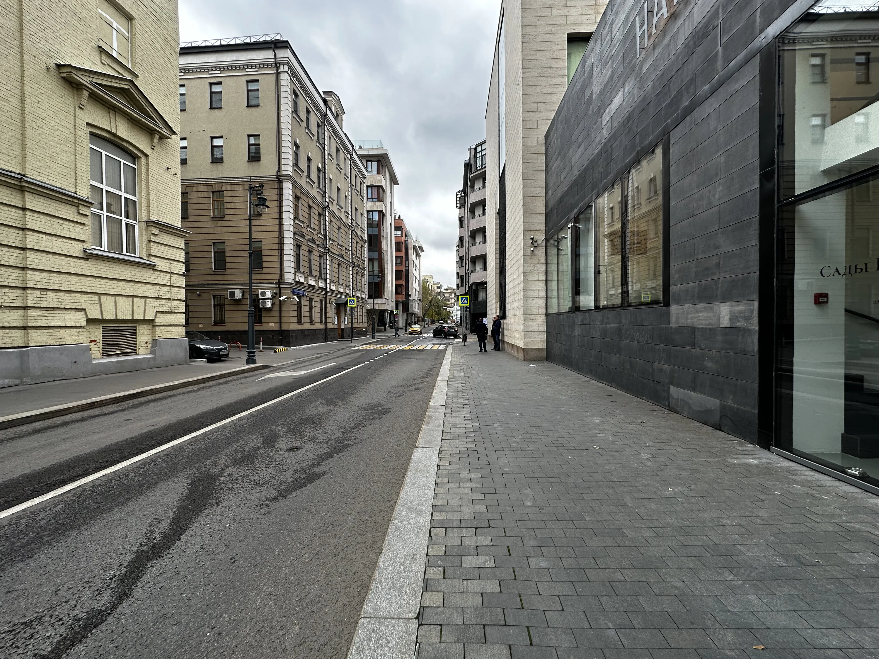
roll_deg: +0.2
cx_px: 440
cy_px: 330
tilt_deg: -0.3
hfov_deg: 102.1
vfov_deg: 85.7
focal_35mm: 14
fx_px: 356
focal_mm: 2.22
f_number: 2.2
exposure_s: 1/222
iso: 40
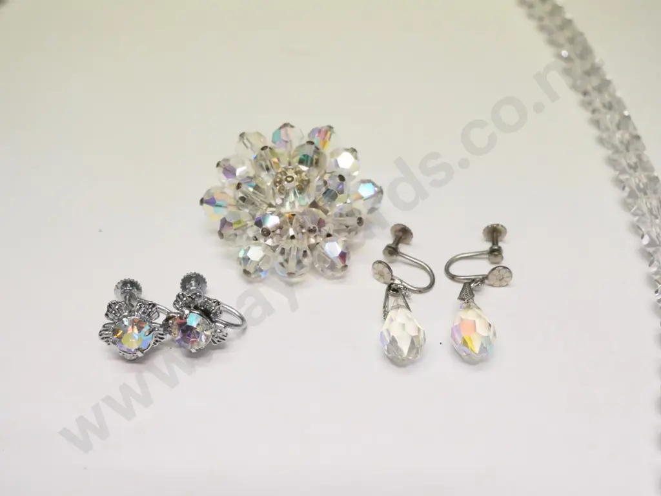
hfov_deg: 38.2
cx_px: 330
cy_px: 248
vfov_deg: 29.1
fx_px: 955
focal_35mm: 50
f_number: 5.6
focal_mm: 25
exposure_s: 1/320
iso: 3200
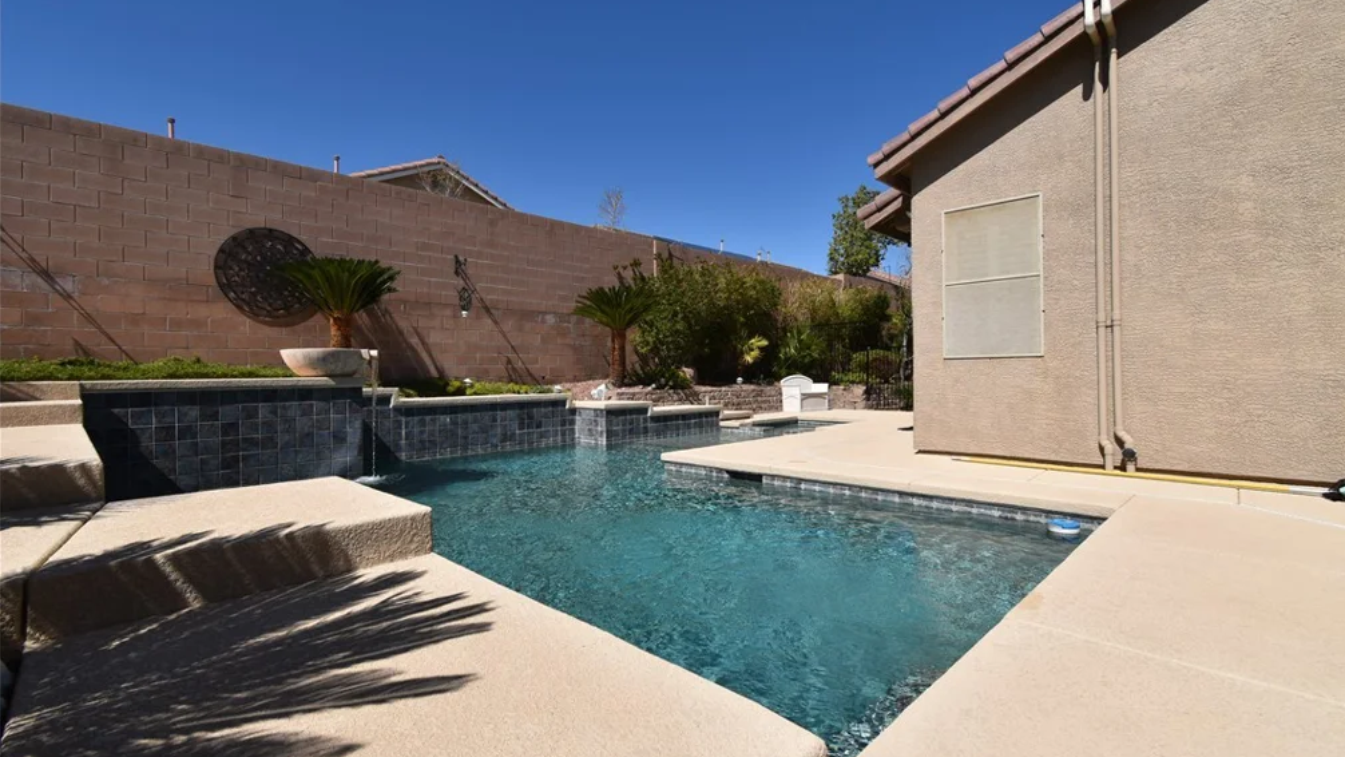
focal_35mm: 16
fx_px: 571
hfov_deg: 99.4
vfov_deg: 67.1
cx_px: 683
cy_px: 364
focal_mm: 10
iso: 200
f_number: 11
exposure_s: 1/500
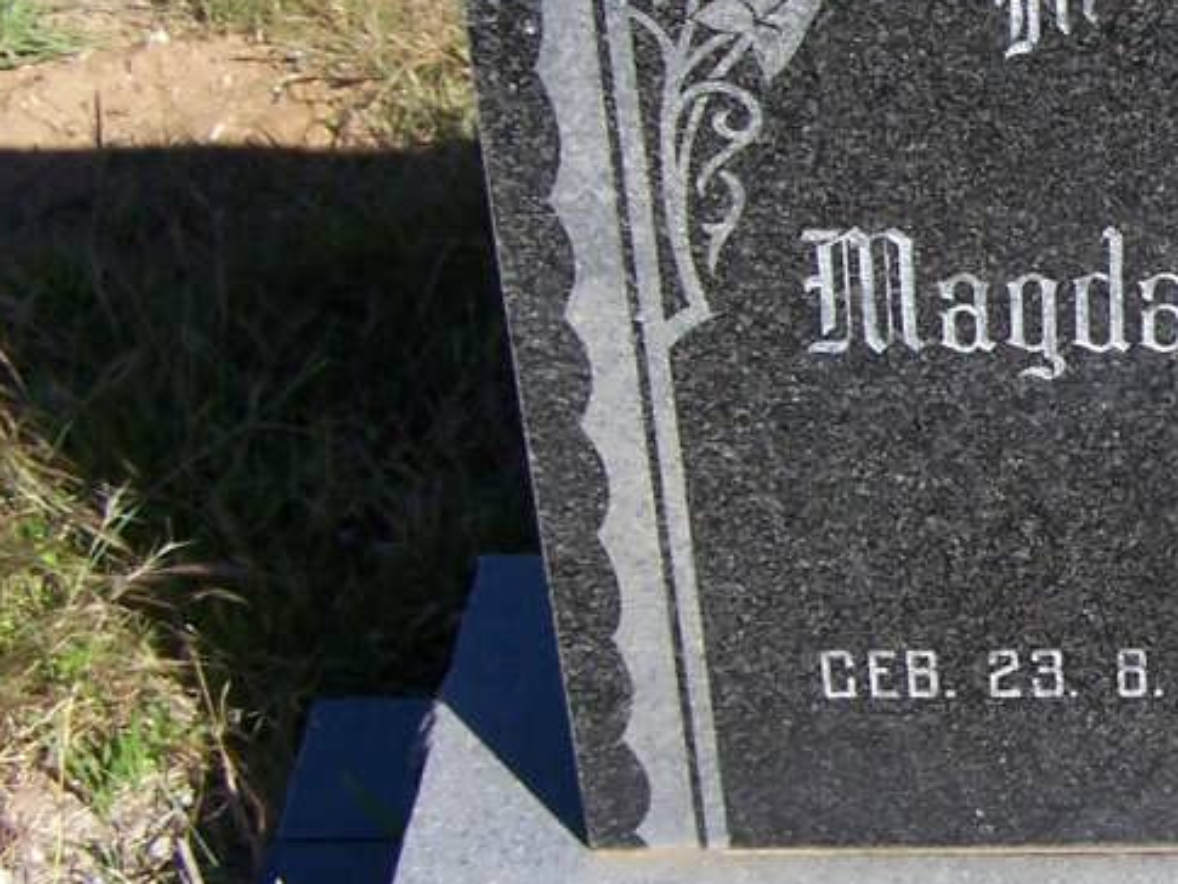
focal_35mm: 94
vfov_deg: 15.7
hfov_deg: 19.6
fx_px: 3200
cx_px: 1433
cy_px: 328
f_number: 4
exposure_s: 1/750
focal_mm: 6.3
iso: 80
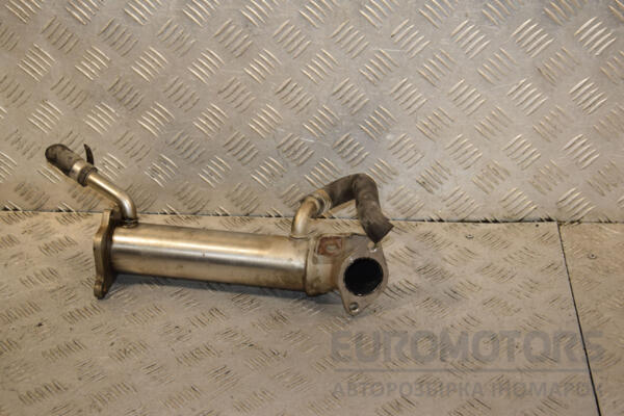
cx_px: 312
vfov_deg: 21.6
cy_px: 208
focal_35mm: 63
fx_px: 1092
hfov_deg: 31.9
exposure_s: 1/200
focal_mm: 42
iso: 800
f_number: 7.1
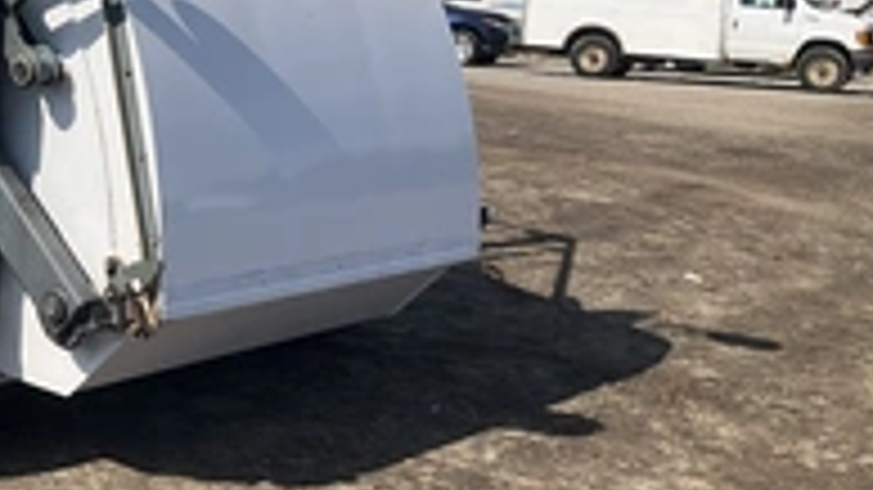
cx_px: 50
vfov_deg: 18.2
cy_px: 36
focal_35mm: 65
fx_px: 1504
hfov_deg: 30.6
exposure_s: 1/2427
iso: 25
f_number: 1.8
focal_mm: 3
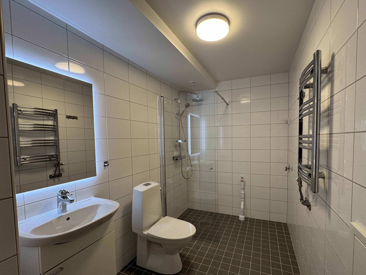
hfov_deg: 94.3
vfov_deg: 78.0
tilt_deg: -2.8
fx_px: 169
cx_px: 198
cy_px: 148
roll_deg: +1.1
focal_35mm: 16
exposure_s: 1/100
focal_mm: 2.22
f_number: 2.2
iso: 100
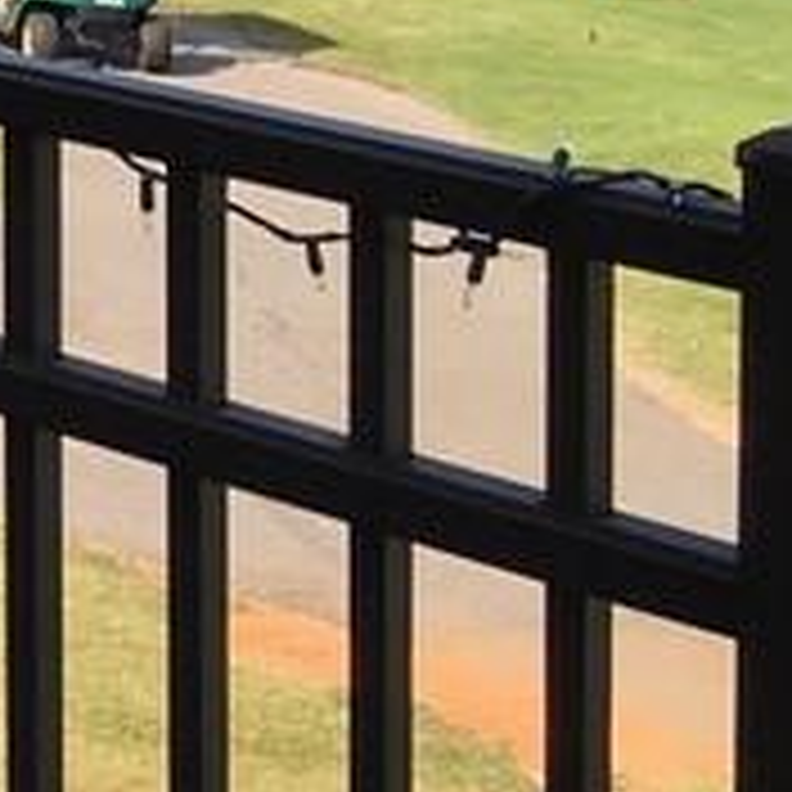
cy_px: -495
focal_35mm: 149
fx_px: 3857
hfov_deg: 9.8
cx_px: -1318
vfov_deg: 11.1
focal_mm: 4.15
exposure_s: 1/557
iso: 25
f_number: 2.2
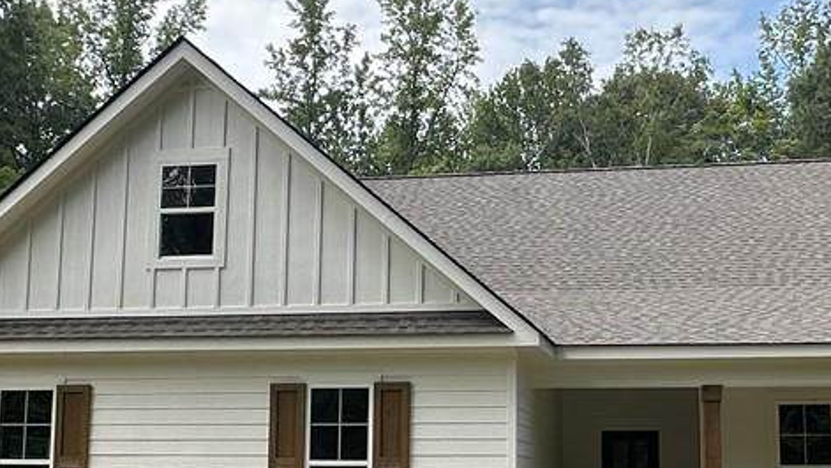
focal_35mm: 45
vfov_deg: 26.4
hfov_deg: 44.7
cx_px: 563
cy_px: 318
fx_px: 992
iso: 40
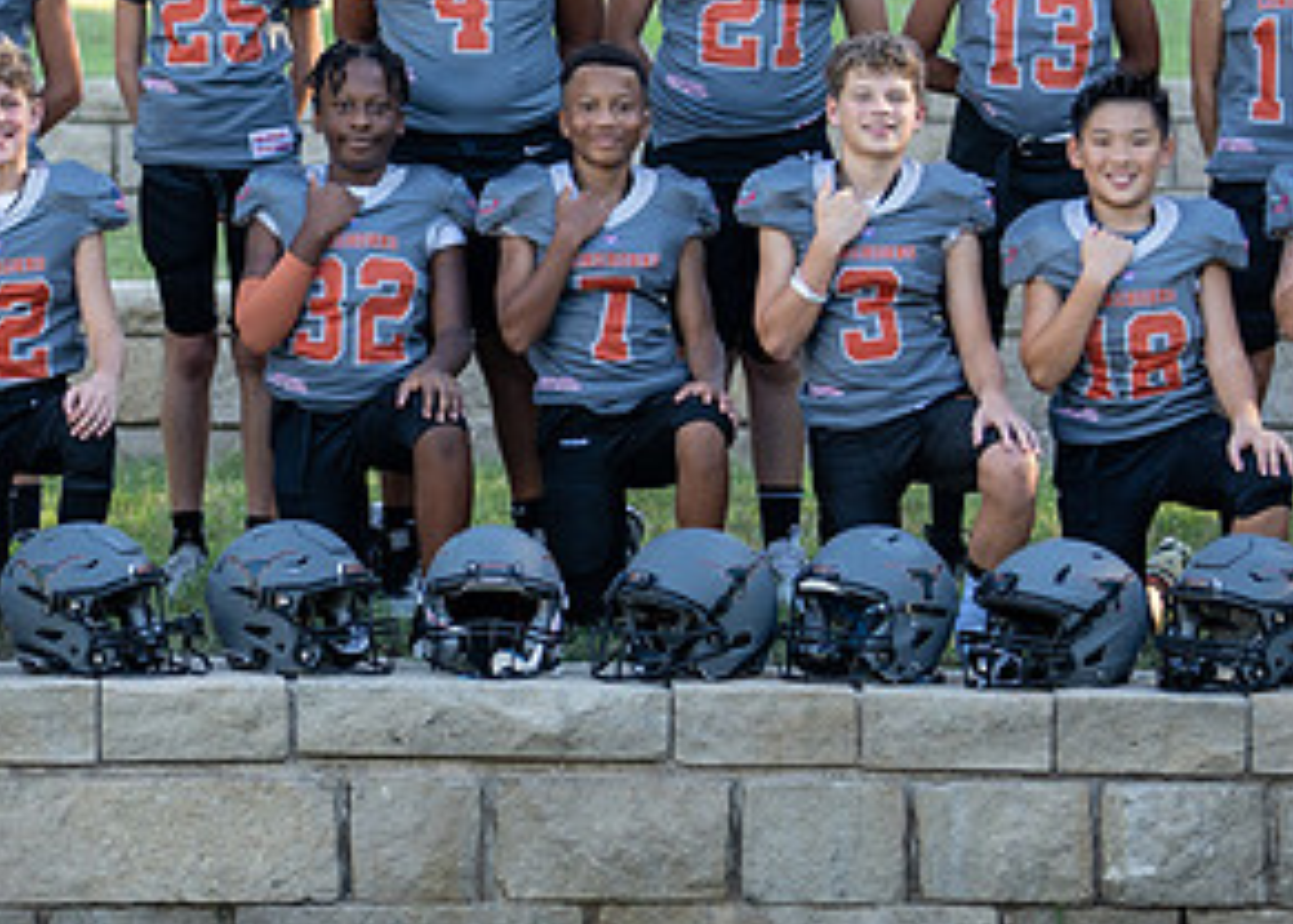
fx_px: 5142
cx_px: 295
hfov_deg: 14.3
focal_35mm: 140
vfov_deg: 10.3
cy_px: 471
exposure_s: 1/640
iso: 100
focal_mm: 50
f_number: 1.6
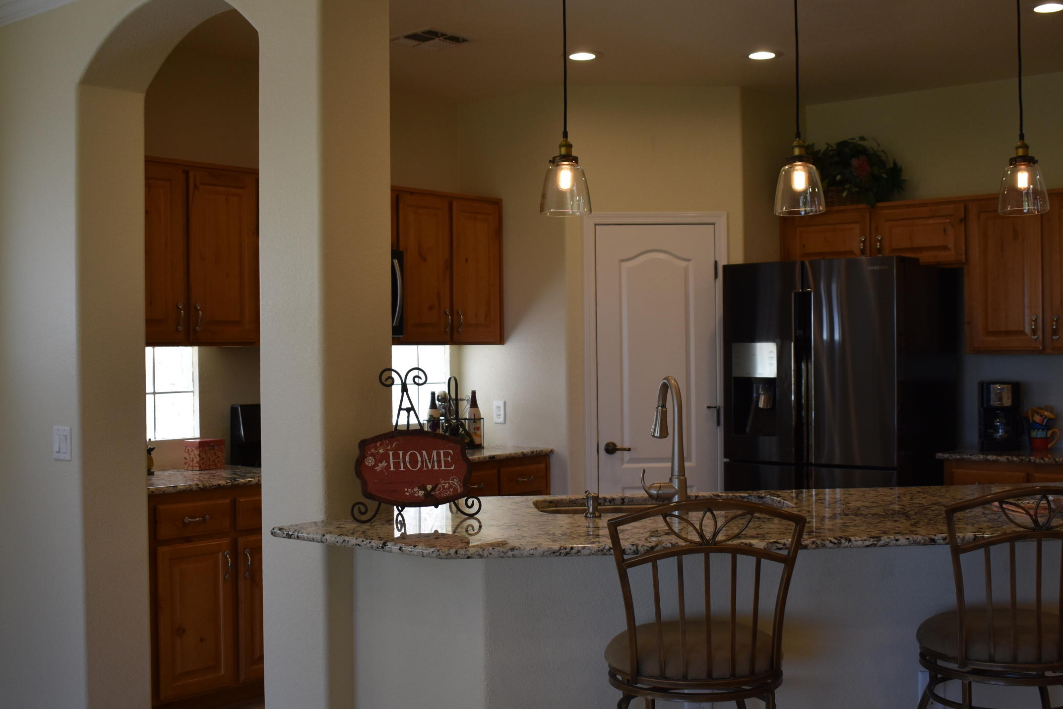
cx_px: 534
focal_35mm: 42
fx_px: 1240
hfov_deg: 46.4
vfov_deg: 31.9
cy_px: 346
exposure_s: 1/250
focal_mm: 20
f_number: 3.8
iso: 400
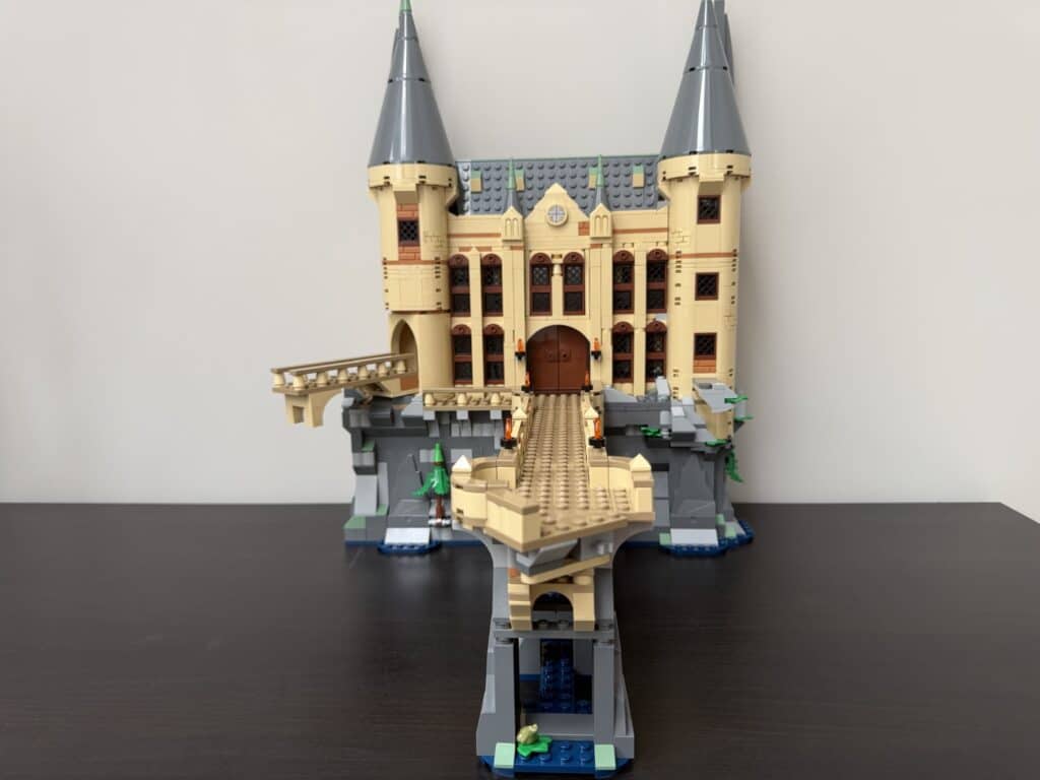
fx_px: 721
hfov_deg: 71.6
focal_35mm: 24
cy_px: 390
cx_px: 520
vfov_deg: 56.8
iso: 160
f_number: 1.78
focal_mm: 6.76
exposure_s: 1/121
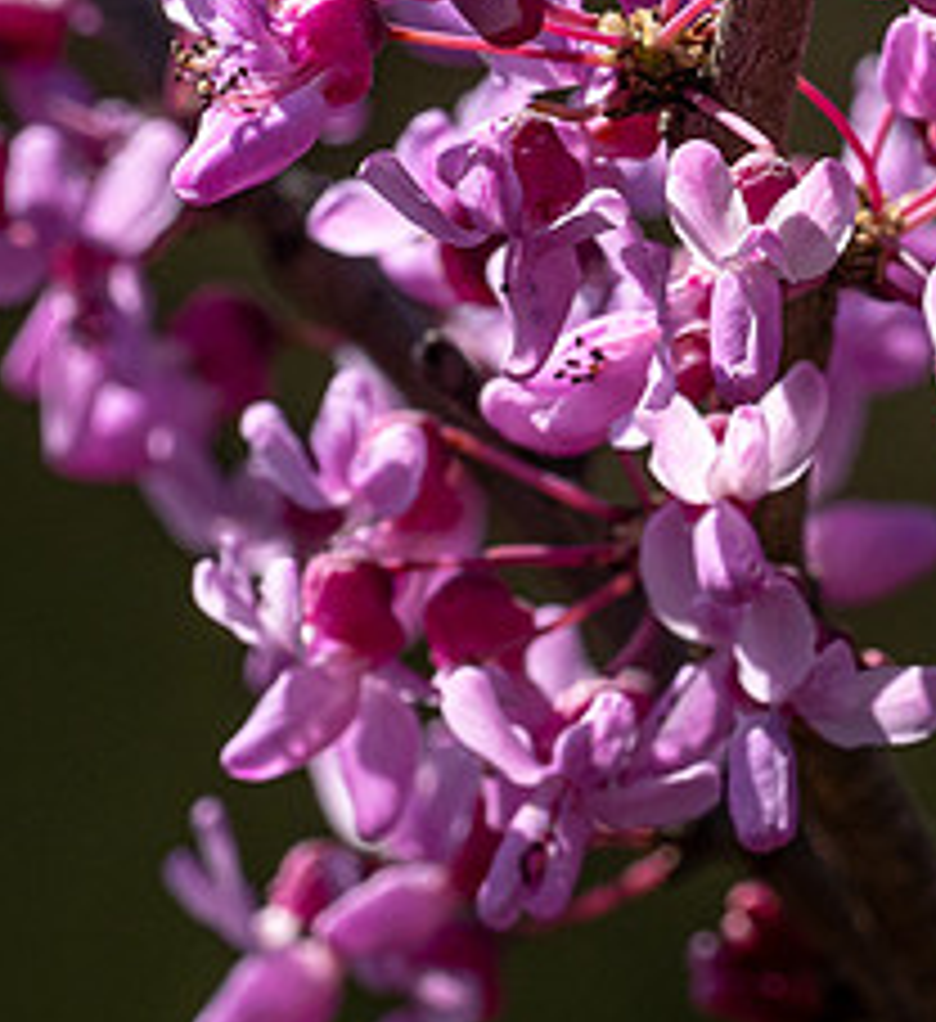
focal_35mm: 1995
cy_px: 186
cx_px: 675
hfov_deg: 0.8
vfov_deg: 0.9
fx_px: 63879
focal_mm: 300
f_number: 7.1
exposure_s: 1/640
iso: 125
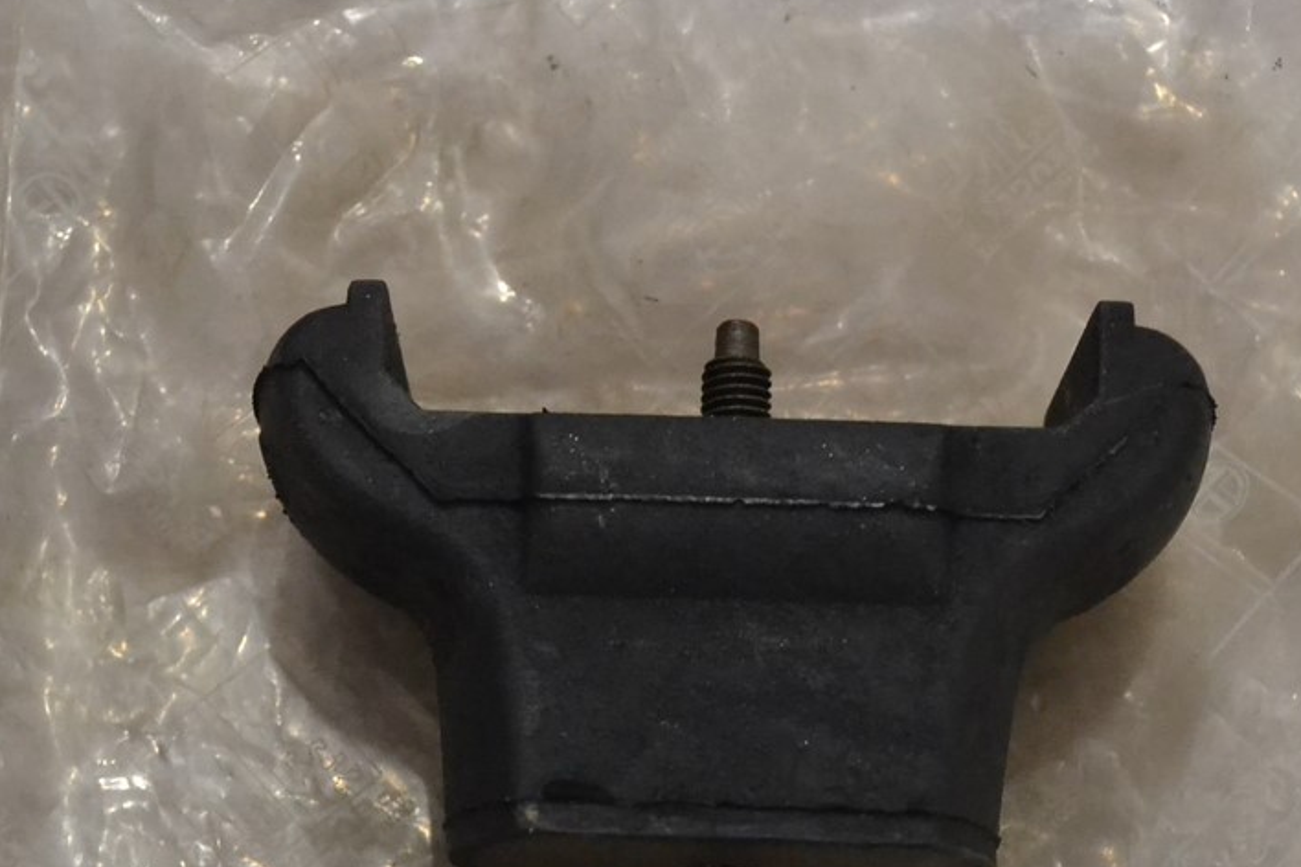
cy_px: 582
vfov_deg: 16.4
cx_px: 619
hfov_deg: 24.5
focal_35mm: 83
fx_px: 2998
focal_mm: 29
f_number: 4.5
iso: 3200
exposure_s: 1/30
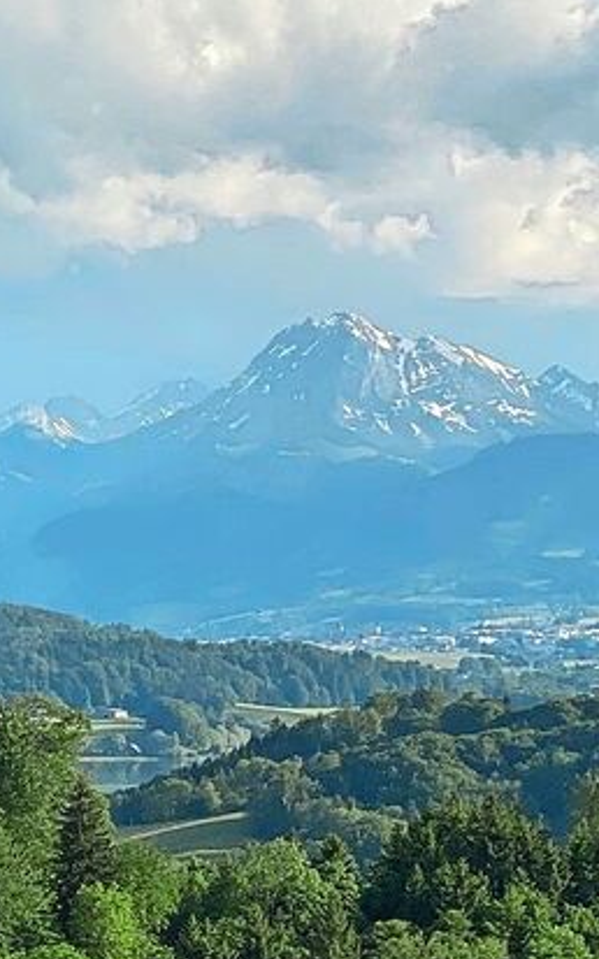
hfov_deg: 6.7
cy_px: 762
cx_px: -288
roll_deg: +0.4
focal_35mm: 192
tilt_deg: -1.0
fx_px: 5017
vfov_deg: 10.9
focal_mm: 6
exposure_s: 1/1370
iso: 20
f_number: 2
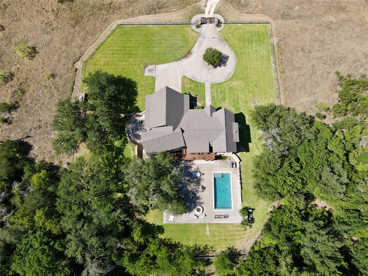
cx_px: 184
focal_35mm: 24
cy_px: 138
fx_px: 255
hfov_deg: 71.6
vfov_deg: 56.8
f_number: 2.8
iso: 100
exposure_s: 1/500
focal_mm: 4.5
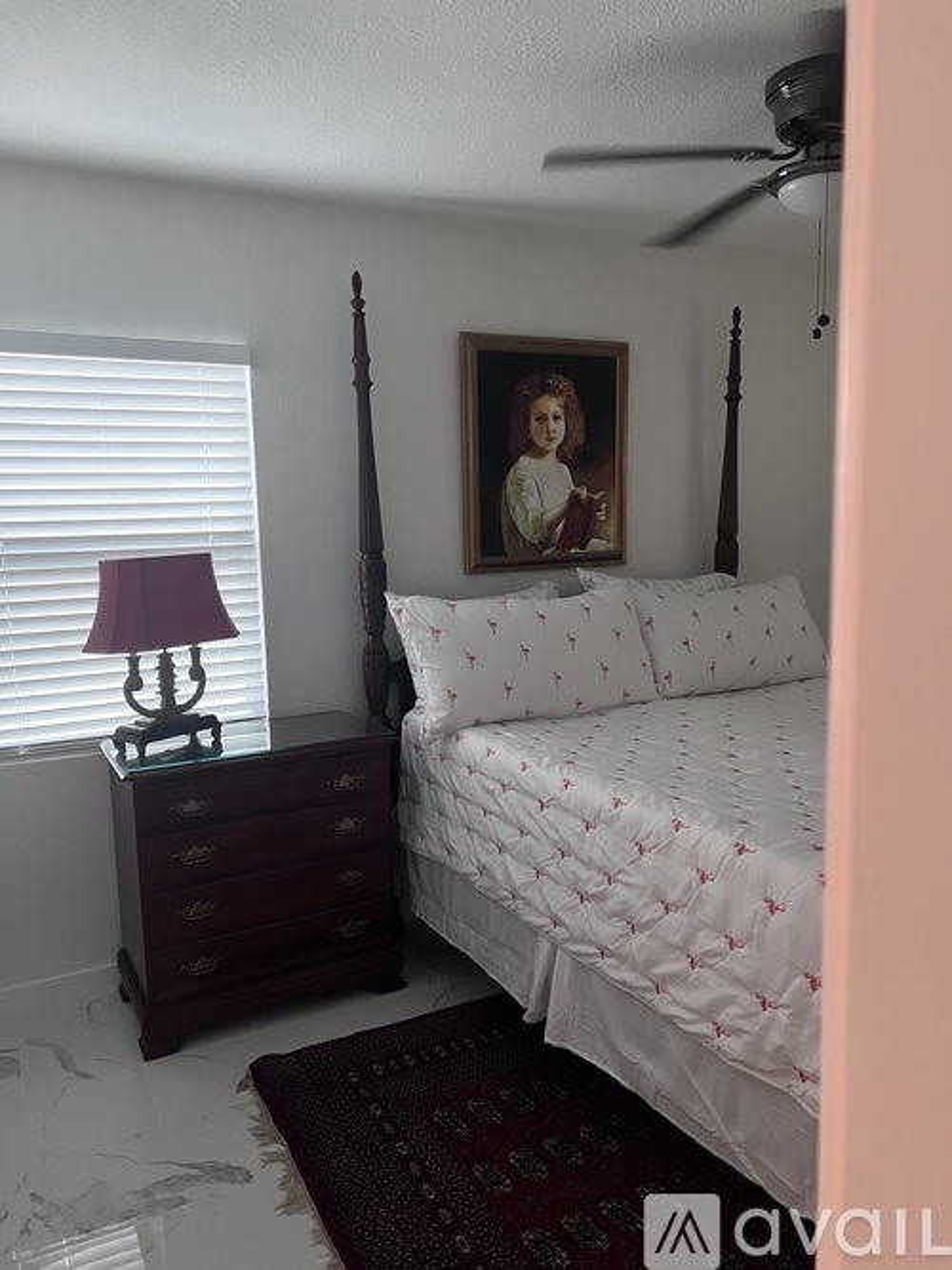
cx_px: 476
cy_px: 635
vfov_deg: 67.3
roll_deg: +0.7
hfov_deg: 53.0
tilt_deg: -7.7
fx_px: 954
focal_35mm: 26
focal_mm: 5.7
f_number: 1.5
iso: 500
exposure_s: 1/40
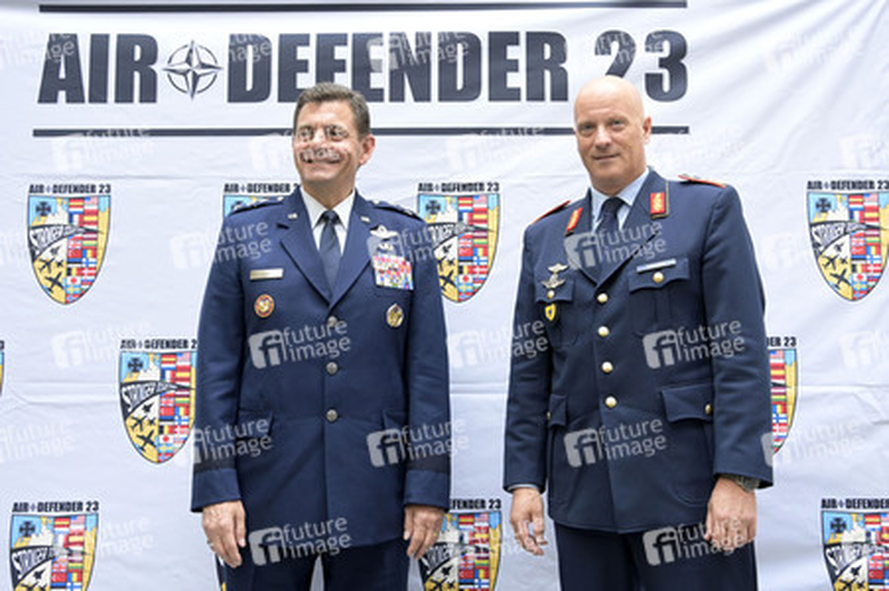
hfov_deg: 50.7
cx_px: 444
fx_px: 938
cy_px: 296
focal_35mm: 38
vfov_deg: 35.0
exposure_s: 1/500
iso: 5000
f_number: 5.6
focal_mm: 38
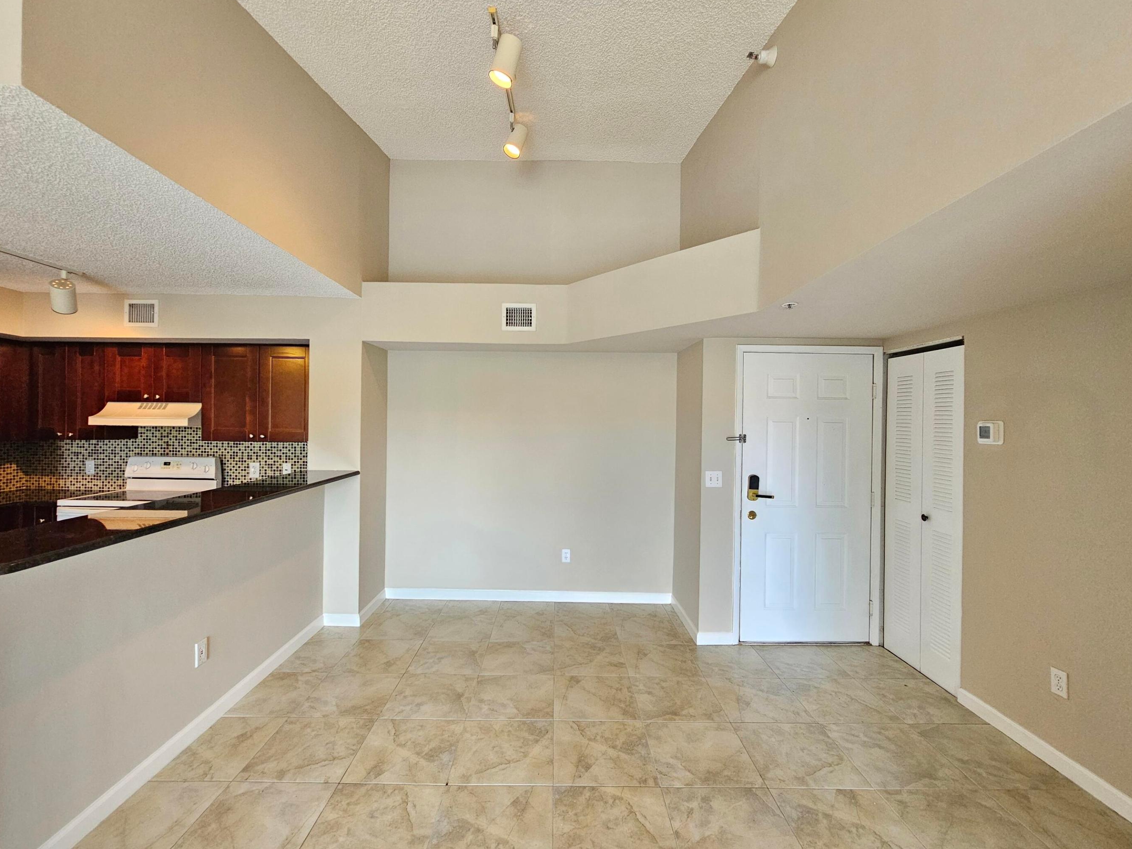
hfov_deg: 102.1
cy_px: 419
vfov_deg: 85.7
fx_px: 458
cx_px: 560
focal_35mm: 14
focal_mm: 2.2
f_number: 2.2
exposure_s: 1/60
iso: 400
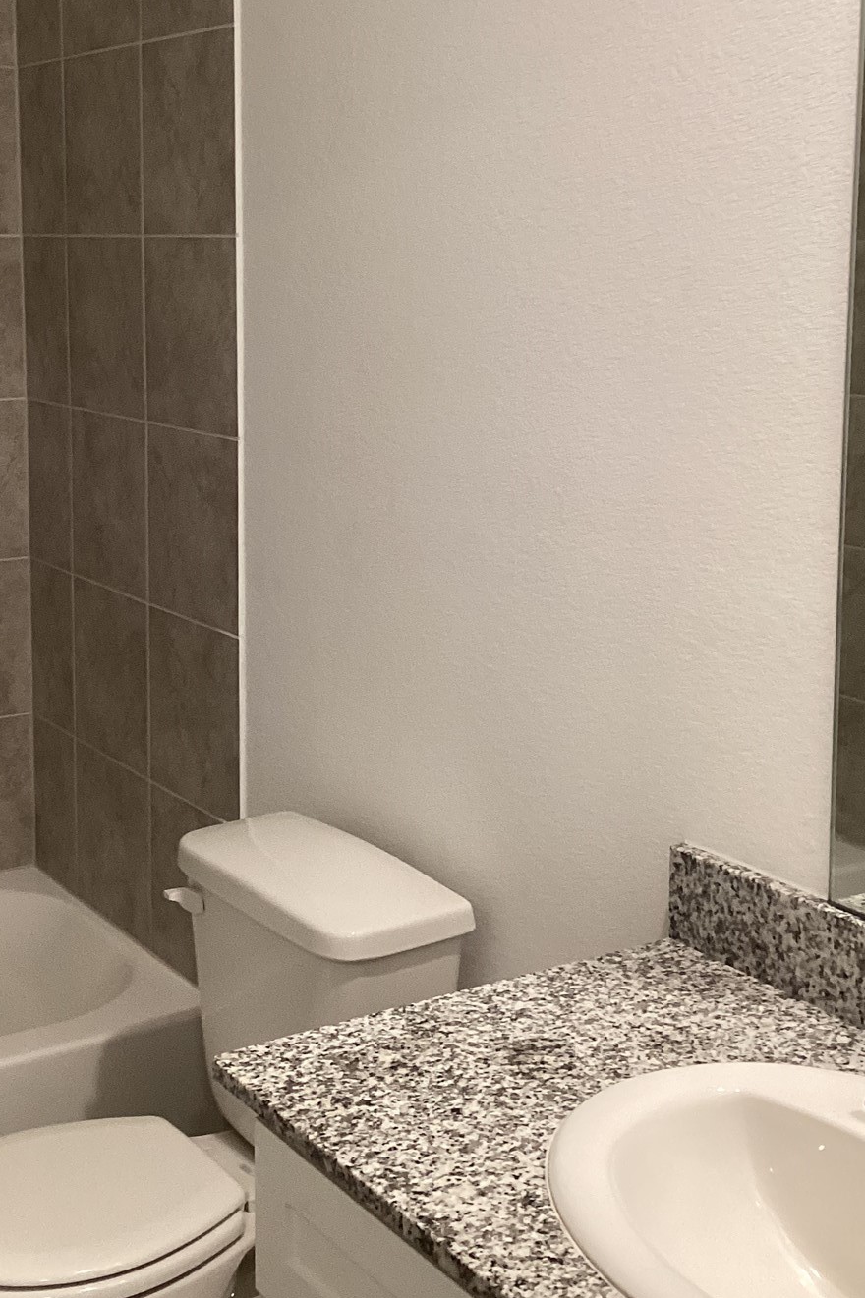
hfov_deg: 26.8
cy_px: 468
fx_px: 1803
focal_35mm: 50
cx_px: 260
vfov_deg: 39.3
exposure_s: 1/60
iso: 160
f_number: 2.4
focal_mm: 3.3
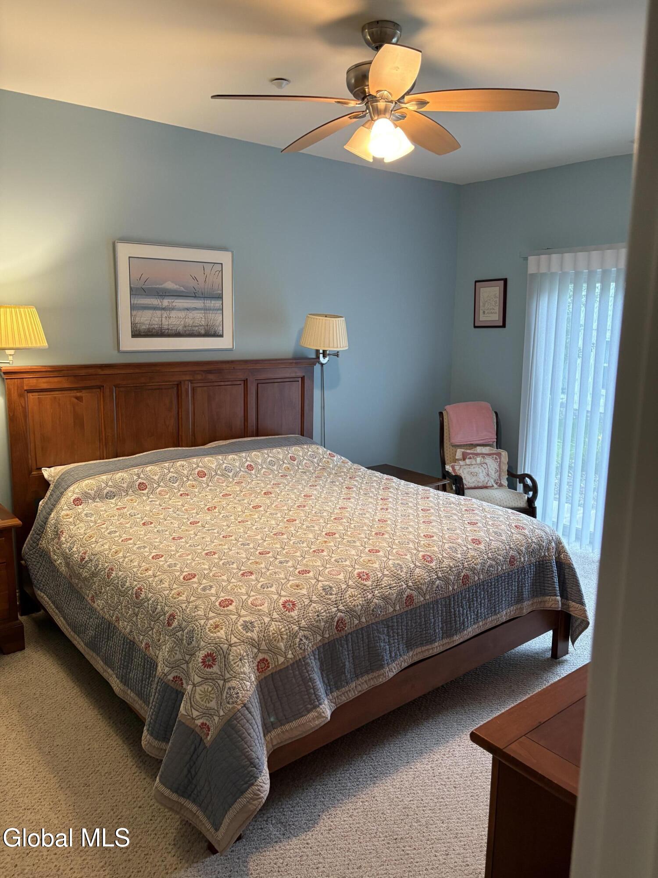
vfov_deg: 67.3
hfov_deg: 53.1
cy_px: 439
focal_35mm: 26
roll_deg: -1.0
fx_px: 659
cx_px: 329
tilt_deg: -8.9
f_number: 1.6
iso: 250
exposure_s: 1/60
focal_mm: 5.96
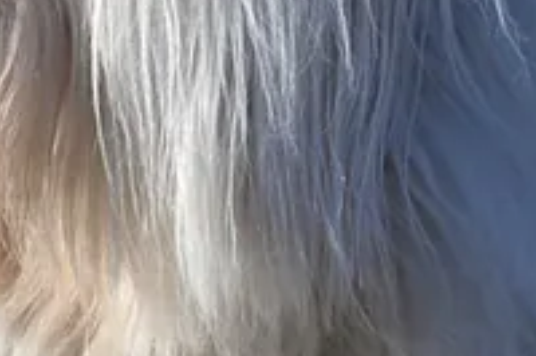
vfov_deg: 1.3
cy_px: 213
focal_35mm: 1050
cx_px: 5
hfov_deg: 2.0
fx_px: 15620
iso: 400
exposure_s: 1/1600
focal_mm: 210
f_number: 6.3
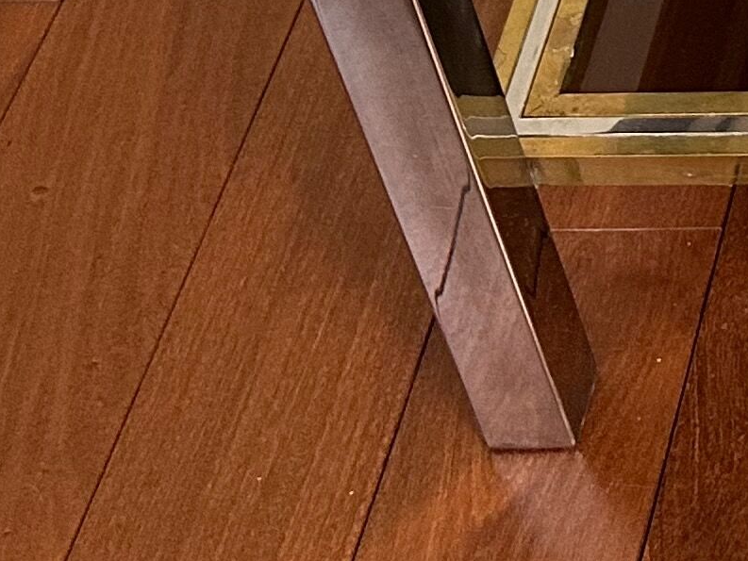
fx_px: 2637
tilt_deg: -37.0
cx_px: 1560
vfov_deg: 10.8
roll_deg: -1.5
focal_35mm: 122
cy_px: -651
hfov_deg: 13.5
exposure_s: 1/69
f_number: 1.78
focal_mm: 6.86
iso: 250
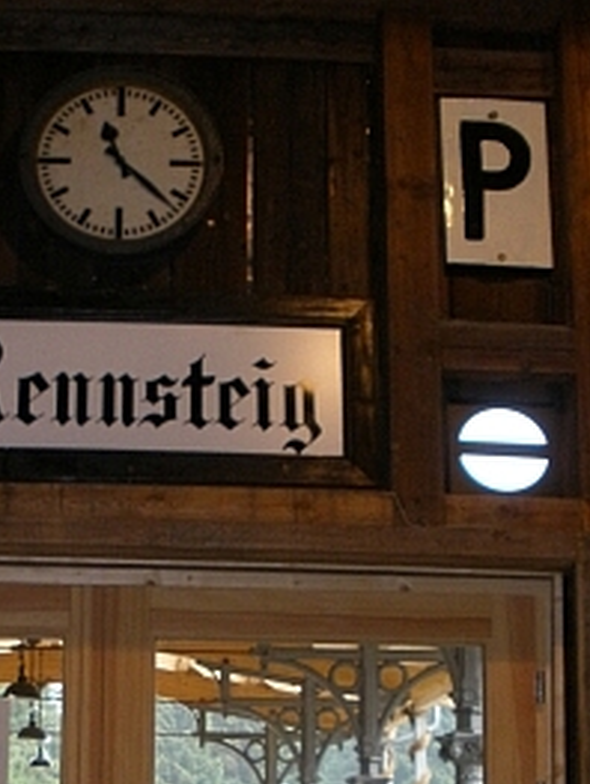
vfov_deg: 23.2
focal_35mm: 82
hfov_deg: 17.9
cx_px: 134
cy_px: 706
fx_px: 1859
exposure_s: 1/30
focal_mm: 6.3
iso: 200
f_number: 3.5
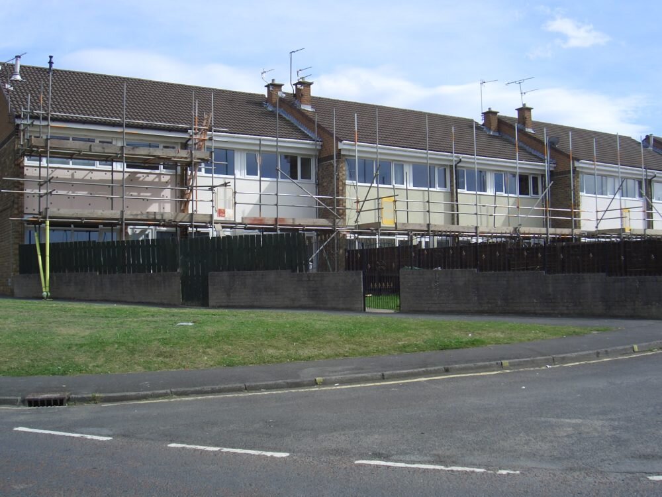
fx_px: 746
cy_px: 248
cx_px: 331
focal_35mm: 39
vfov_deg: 36.8
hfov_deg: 47.9
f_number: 4.8
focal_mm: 8
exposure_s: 1/400
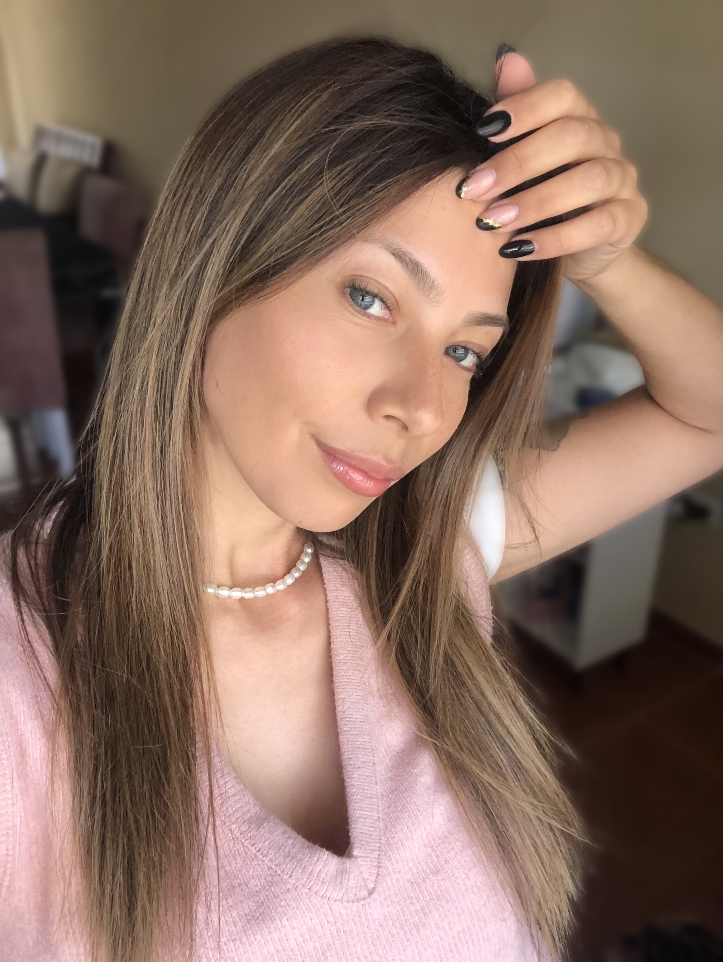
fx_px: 890
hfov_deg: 44.2
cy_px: 481
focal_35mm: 32
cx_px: 362
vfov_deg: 56.8
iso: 160
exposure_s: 1/120
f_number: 2.2
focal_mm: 2.87
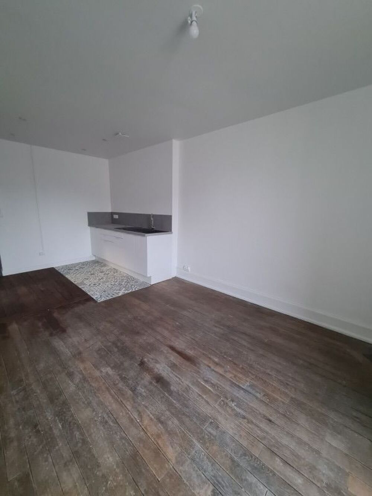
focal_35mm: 13
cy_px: 248
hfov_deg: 89.9
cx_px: 186
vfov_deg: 106.2
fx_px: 186
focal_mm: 2.2
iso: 800
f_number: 2.2
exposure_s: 1/33
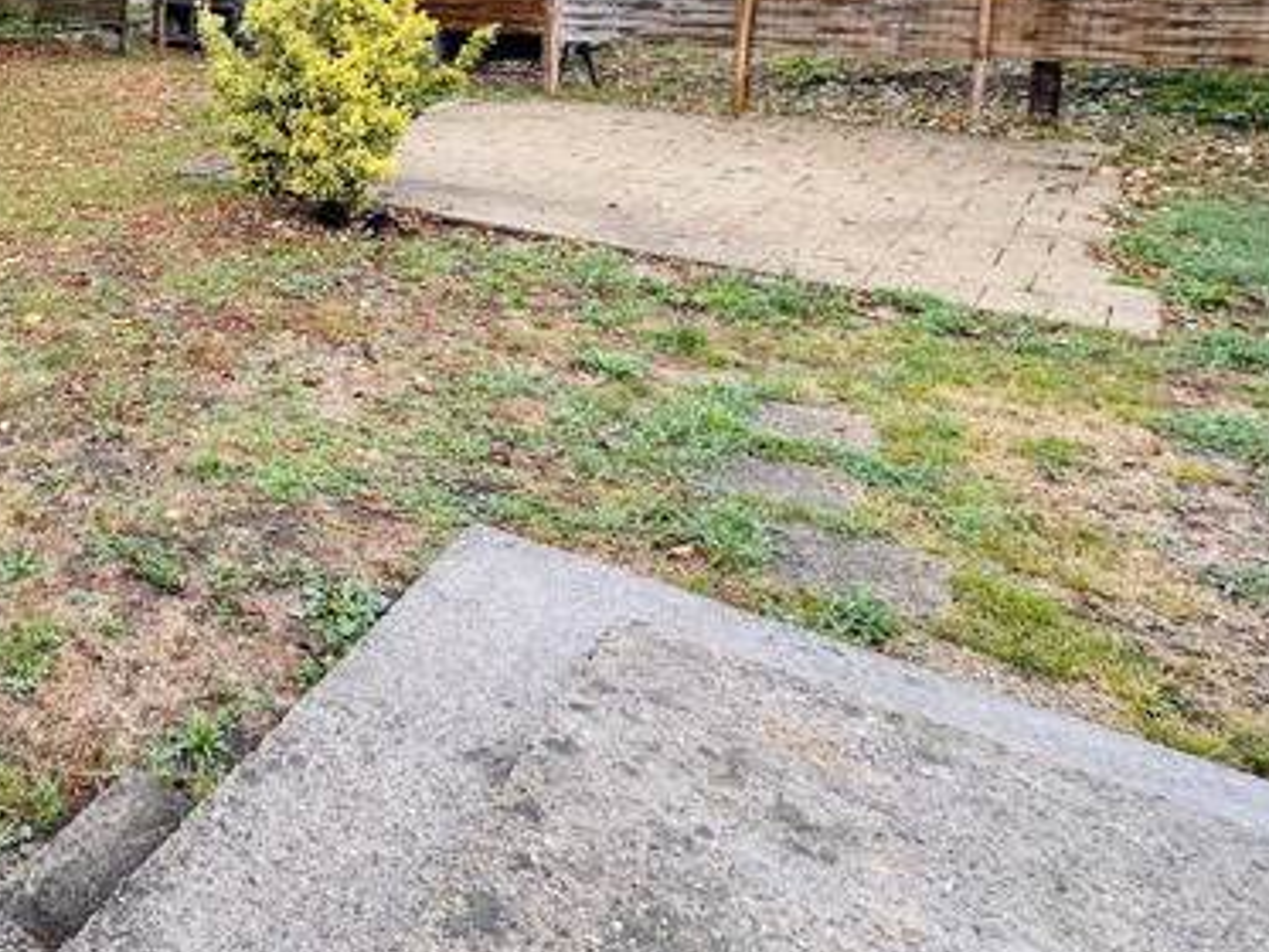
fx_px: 1100
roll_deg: +2.5
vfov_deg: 43.9
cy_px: 153
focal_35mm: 30
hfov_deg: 49.1
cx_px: 0
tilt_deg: -9.1
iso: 40
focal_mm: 2.22
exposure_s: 1/111
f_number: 2.2
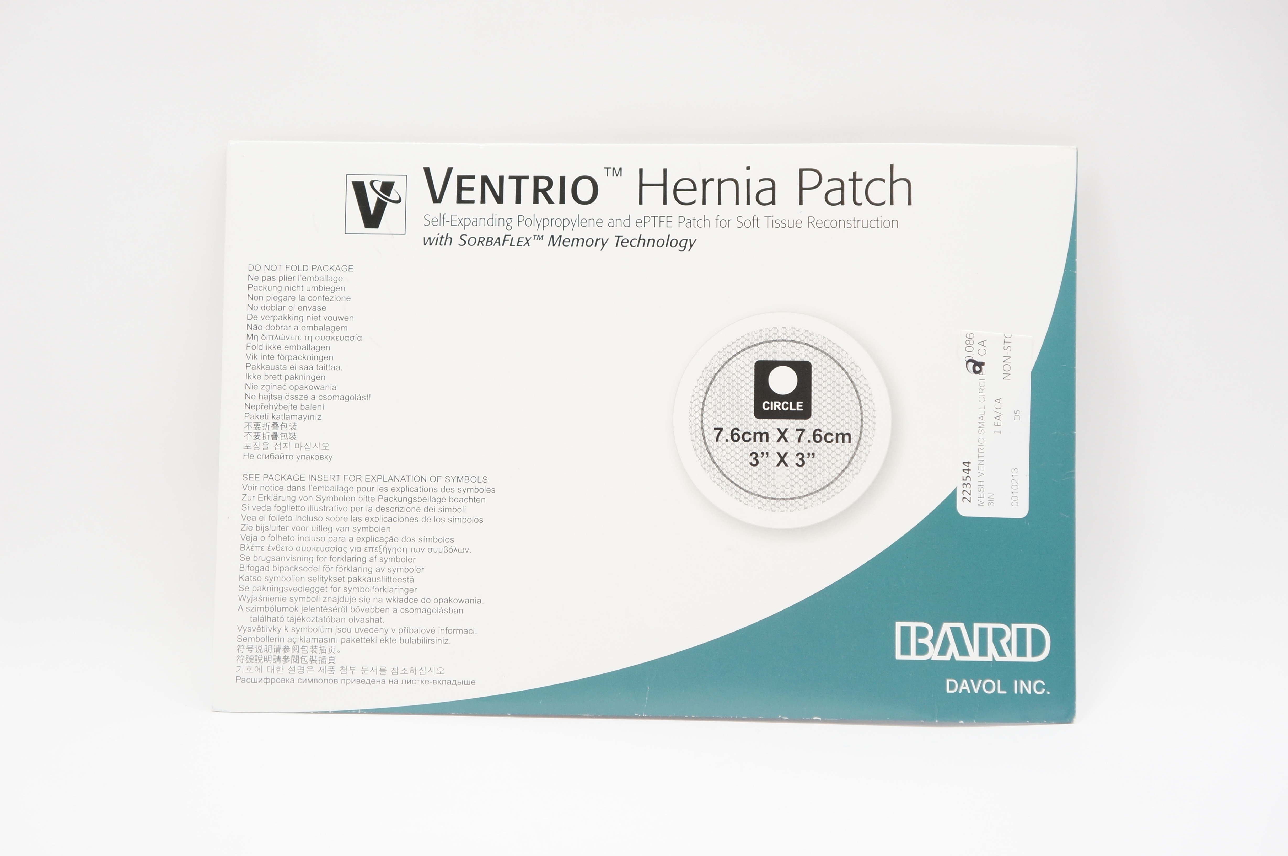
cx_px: 644
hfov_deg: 35.1
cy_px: 428
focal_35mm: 57
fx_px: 2037
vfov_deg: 23.7
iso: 400
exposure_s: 1/60
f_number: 5
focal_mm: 38
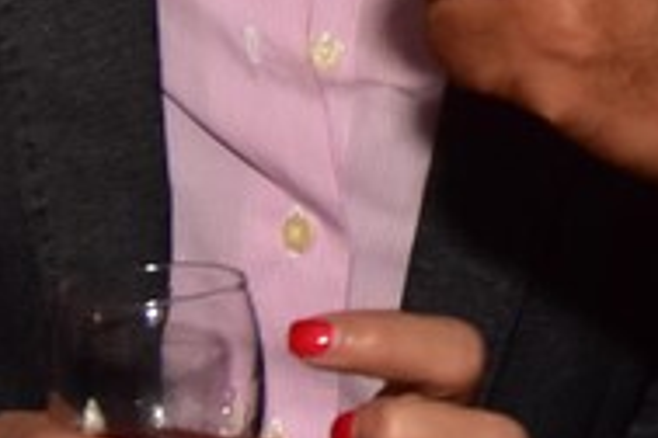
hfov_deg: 9.0
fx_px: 4021
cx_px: 1079
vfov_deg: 6.2
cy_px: -136
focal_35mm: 220
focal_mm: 24
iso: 1250
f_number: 5.6
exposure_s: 1/160
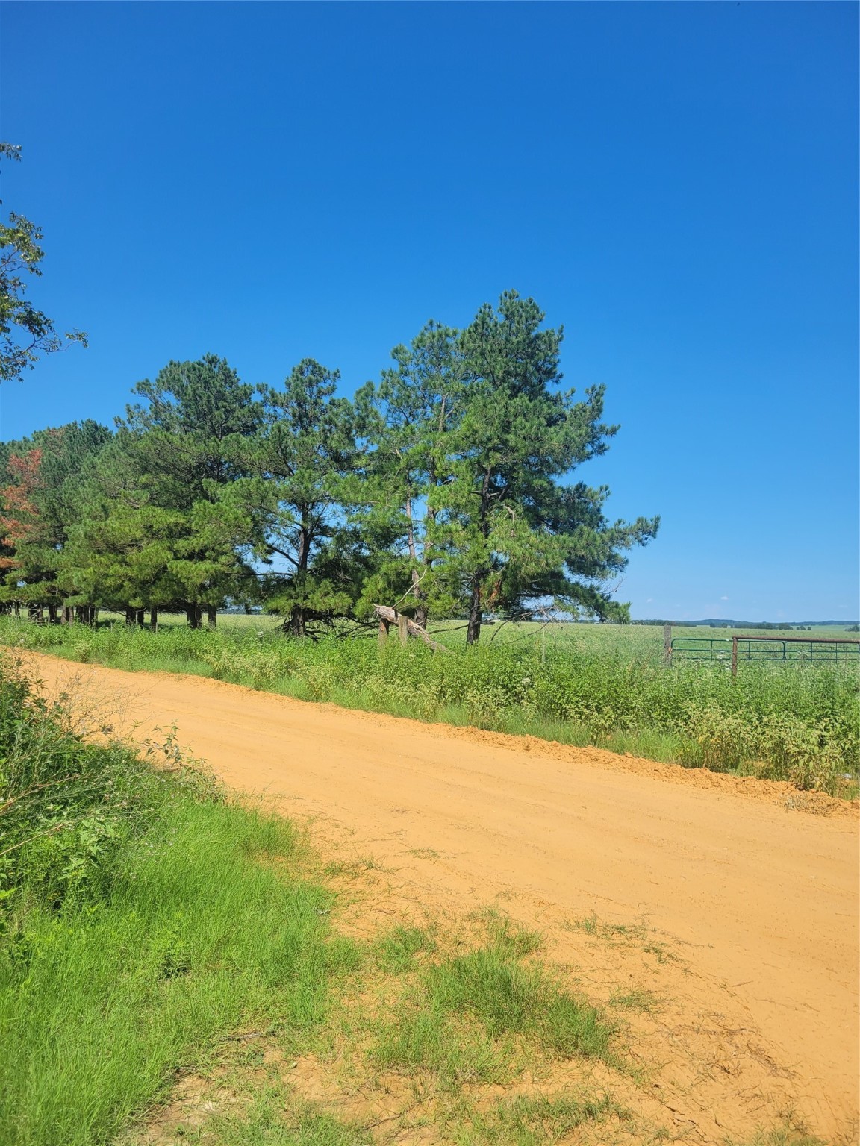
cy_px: 573
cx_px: 430
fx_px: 861
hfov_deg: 53.1
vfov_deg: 67.3
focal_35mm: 26
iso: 40
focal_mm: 5.4
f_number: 1.8
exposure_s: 1/2551
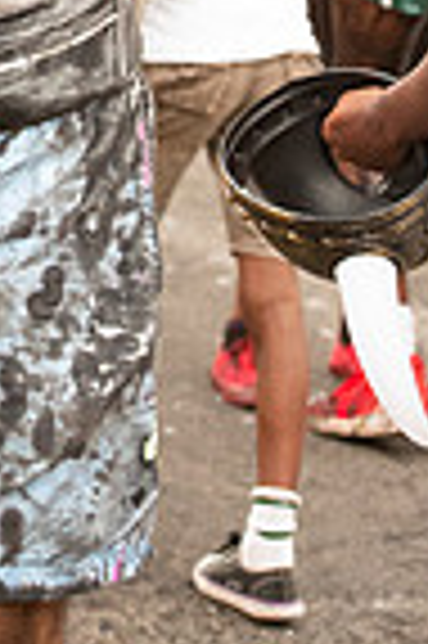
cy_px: -279
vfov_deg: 9.2
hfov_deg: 6.2
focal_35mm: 220
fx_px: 3933
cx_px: -92
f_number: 5
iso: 18000
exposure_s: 1/160
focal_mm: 70
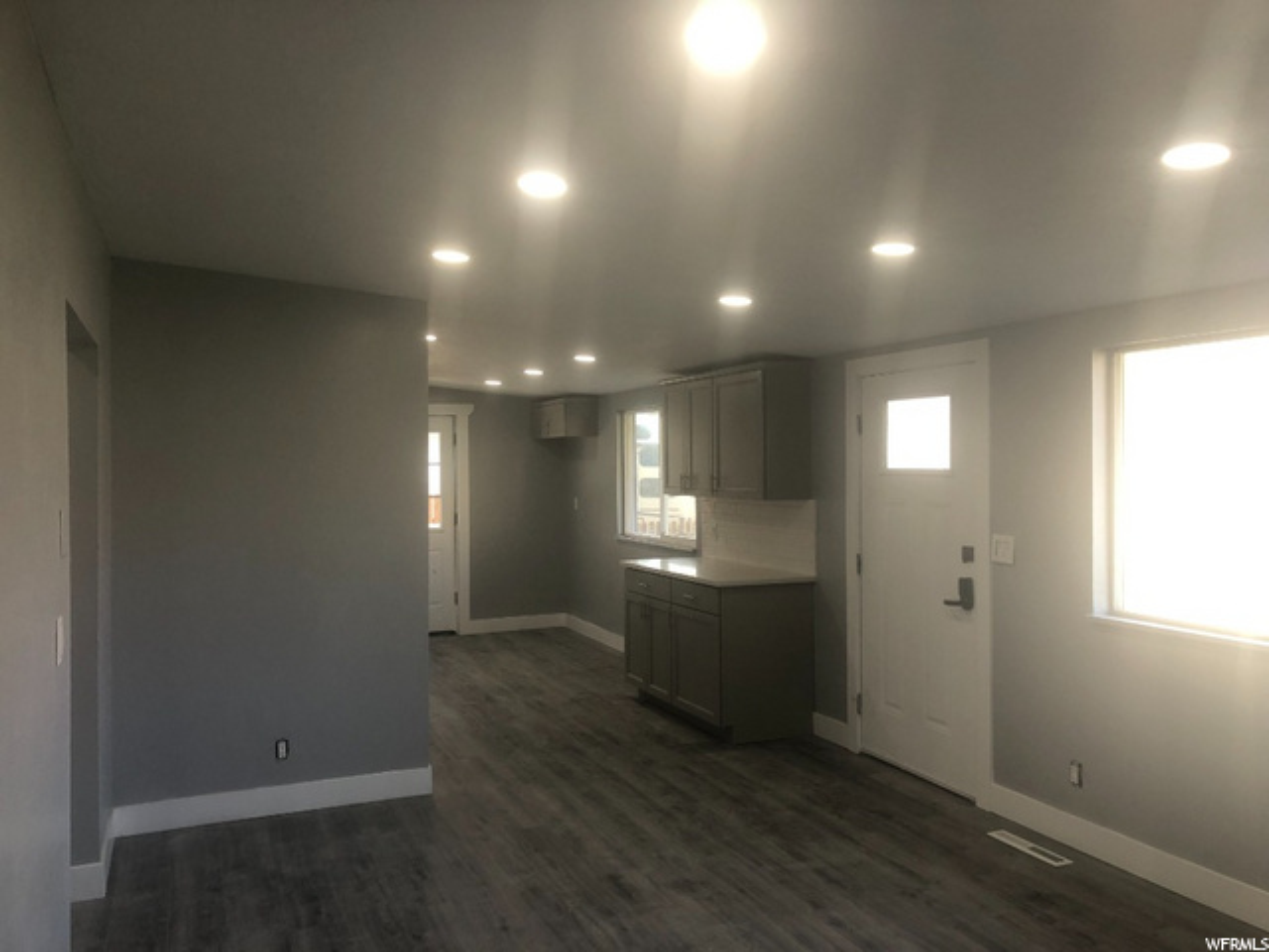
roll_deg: +2.3
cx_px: 634
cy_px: 476
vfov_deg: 49.7
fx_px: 1026
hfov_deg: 63.4
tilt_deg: +1.5
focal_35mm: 28
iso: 20
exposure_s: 1/40
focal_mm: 4
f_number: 1.8
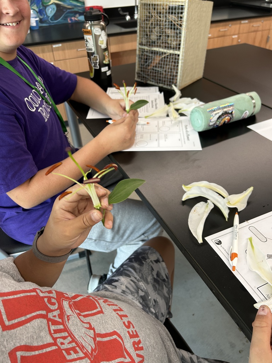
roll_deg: +1.8
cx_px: 136
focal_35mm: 26
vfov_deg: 67.3
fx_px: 272
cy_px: 182
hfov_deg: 53.1
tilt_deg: -38.3
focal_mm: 5.7
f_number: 1.5
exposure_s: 1/75
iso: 125
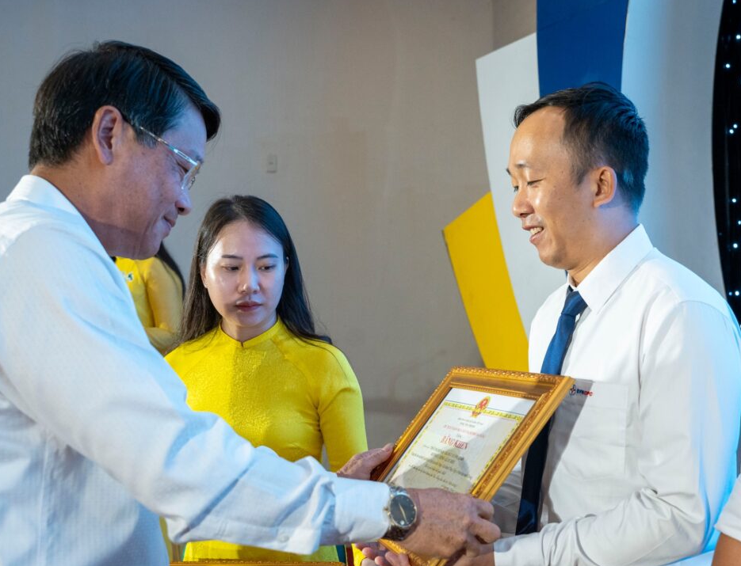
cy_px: 276
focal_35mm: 44
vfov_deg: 33.3
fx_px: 949
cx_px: 470
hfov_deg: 42.3
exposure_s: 1/400
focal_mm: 32.5
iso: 3200
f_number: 4.5
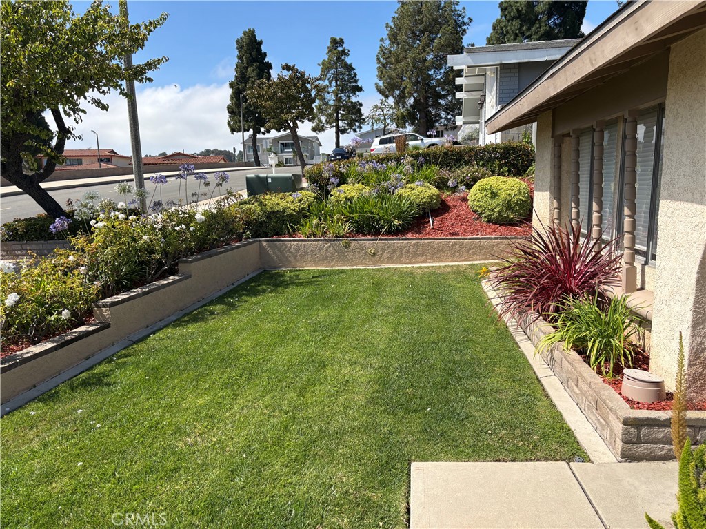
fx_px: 530
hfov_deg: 67.3
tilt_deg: -7.2
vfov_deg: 53.1
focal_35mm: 26
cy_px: 264
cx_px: 353
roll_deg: -0.2
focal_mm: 5.96
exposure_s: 1/2639
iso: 50
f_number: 1.6
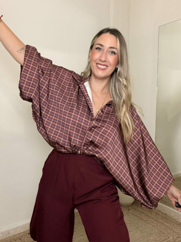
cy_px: 121
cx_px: 90
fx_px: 209
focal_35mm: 30
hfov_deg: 46.8
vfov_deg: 60.0
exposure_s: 1/50
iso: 125
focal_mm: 2.71
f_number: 1.9
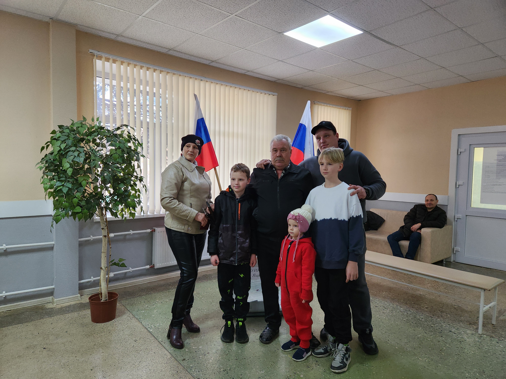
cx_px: 253
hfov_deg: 73.9
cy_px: 190
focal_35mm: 23
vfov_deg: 58.9
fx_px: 336
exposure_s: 1/100
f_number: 1.8
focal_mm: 5.4
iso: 250
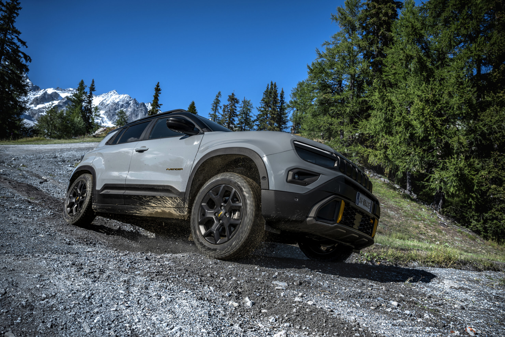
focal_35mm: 24
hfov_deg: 73.7
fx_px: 337
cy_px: 168
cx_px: 252
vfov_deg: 53.1
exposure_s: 1/640
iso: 100
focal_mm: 24
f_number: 5.6
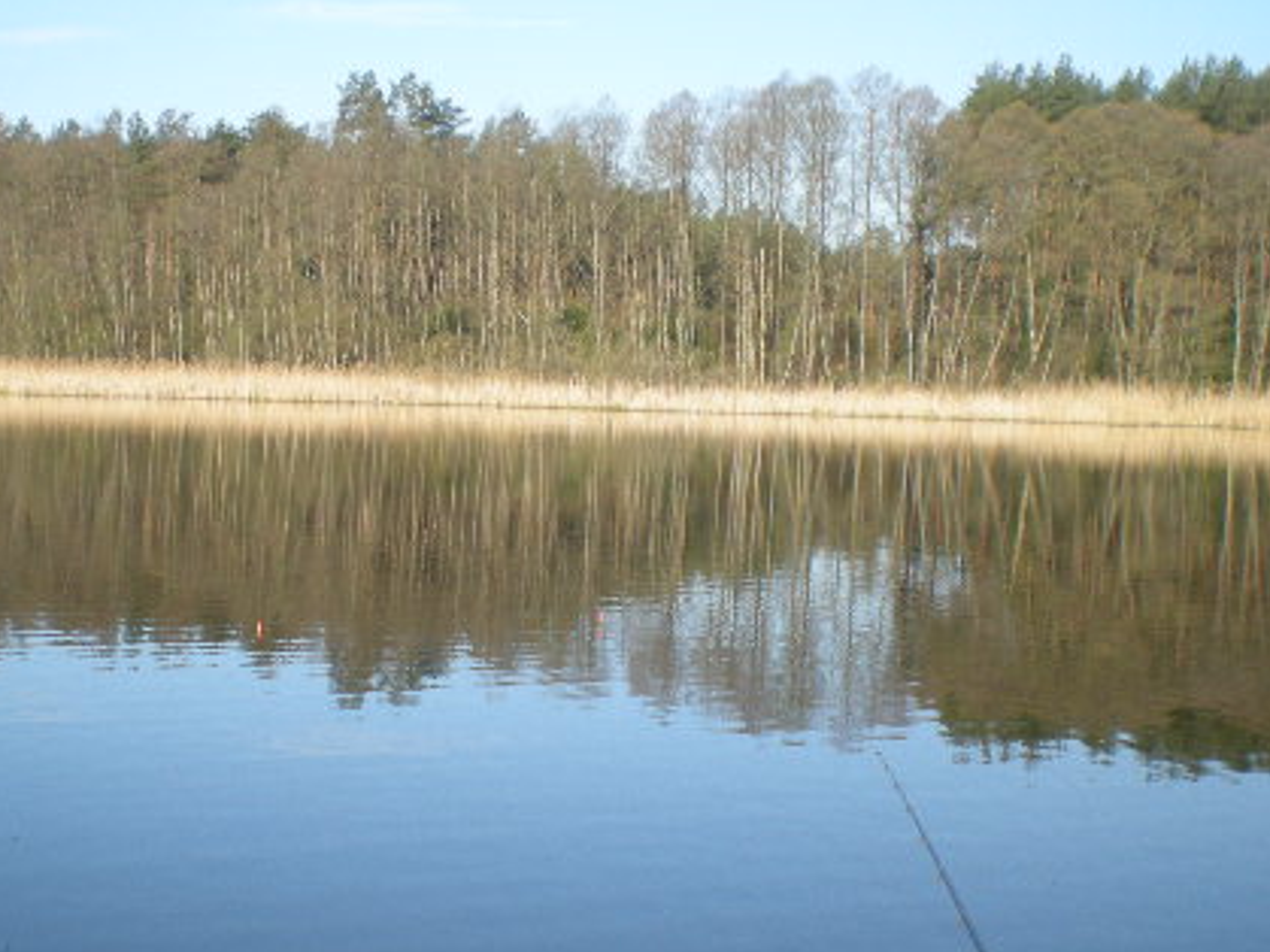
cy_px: 643
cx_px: 518
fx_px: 2127
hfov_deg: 33.2
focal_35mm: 58
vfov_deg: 25.1
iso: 64
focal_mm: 6.3
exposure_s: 1/173
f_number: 4.6
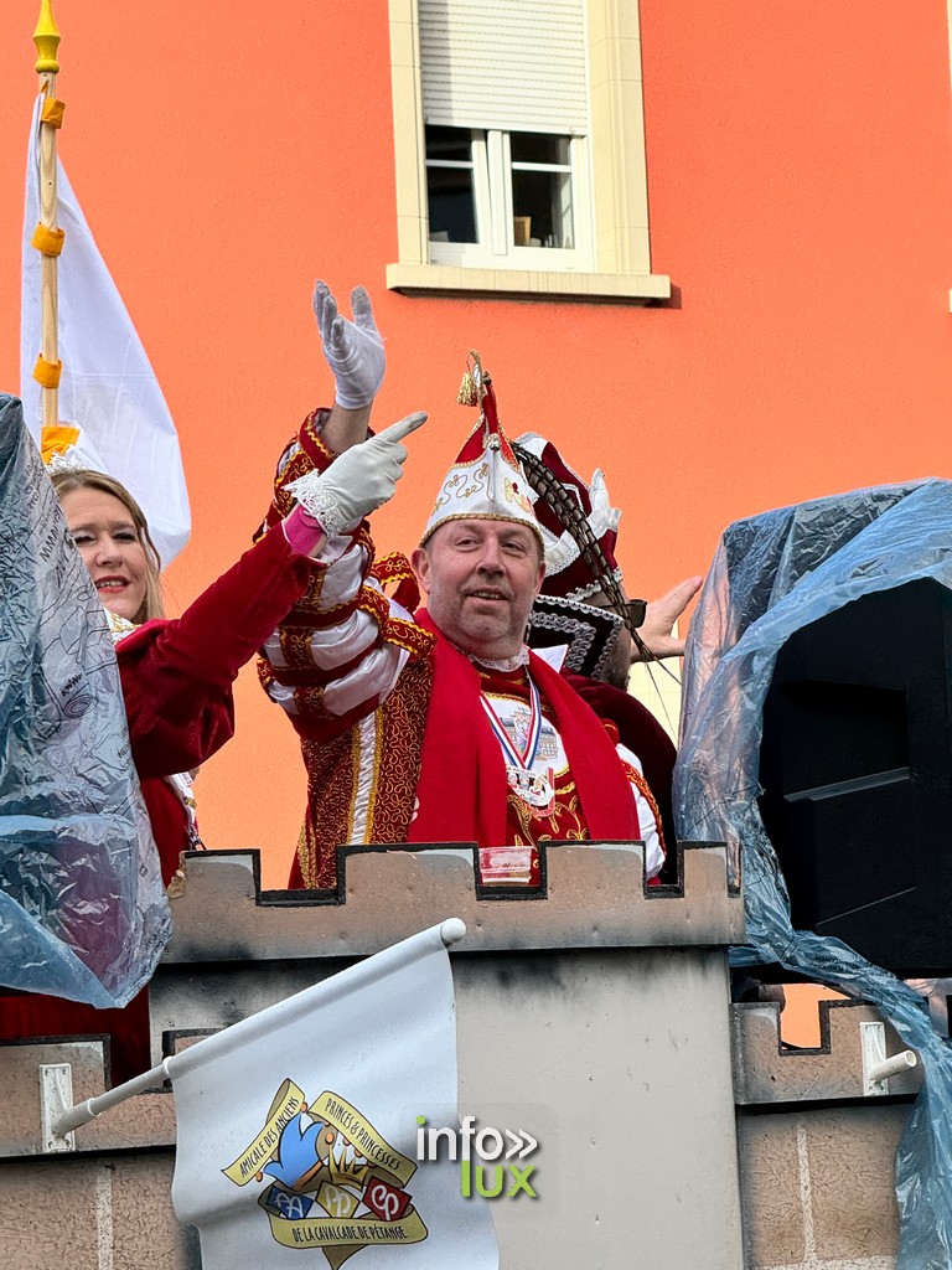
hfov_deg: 12.3
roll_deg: +2.5
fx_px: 4400
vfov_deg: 16.4
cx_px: 476
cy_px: 635
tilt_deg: +6.5
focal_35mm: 120
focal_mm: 15.66
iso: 50
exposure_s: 1/389
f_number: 2.8
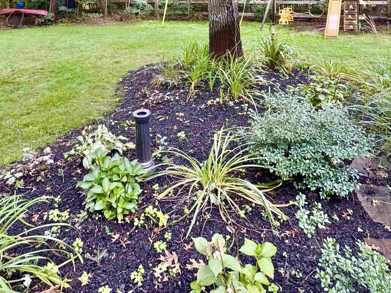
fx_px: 339
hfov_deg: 59.7
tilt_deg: +0.0
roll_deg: +1.6
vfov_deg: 39.4
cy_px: -20
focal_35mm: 30
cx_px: 169
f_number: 2.2
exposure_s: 1/99
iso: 80
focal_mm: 2.22
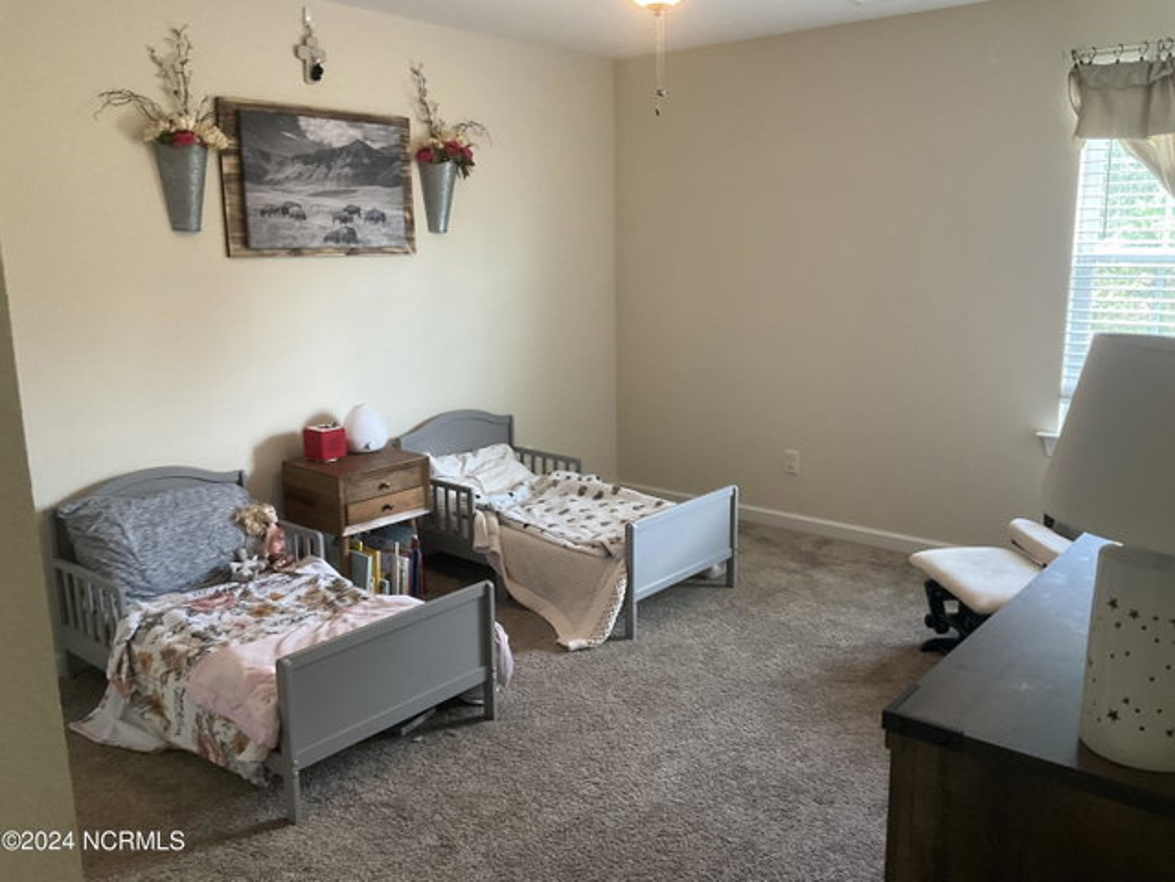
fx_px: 985
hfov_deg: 61.6
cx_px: 588
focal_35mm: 29
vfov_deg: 48.3
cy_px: 441
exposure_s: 1/60
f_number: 1.8
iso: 200
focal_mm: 3
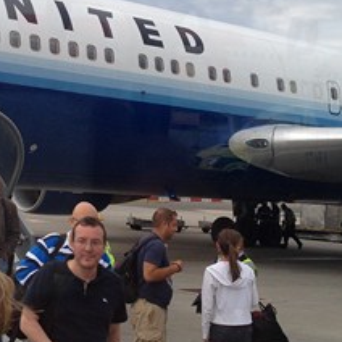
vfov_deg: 20.2
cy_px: 165
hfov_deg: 19.9
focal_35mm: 86
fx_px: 961
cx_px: 58
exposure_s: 1/177
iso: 64
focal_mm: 4.28
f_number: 2.4
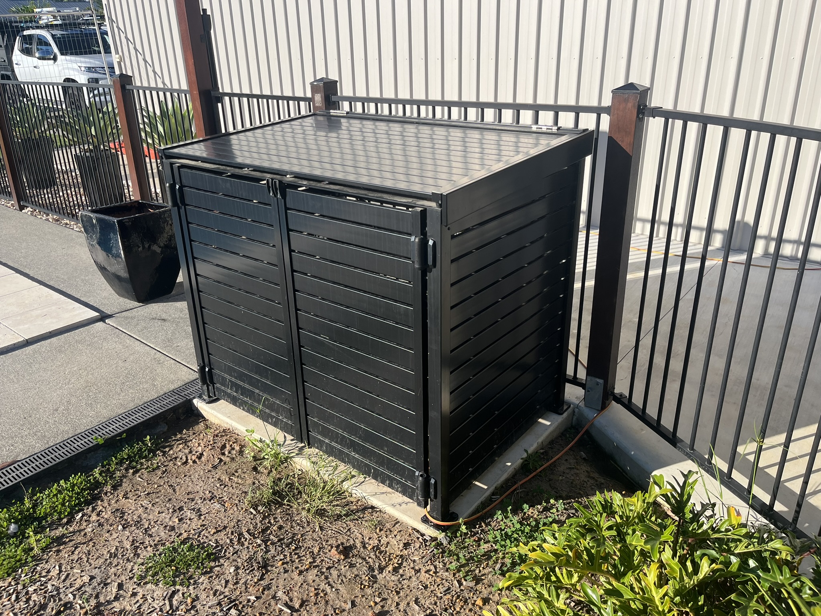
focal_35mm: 26
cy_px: 308
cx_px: 410
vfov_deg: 53.1
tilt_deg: -23.2
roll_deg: +1.8
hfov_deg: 67.3
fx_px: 617
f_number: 1.6
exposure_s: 1/2137
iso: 50
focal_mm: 5.1
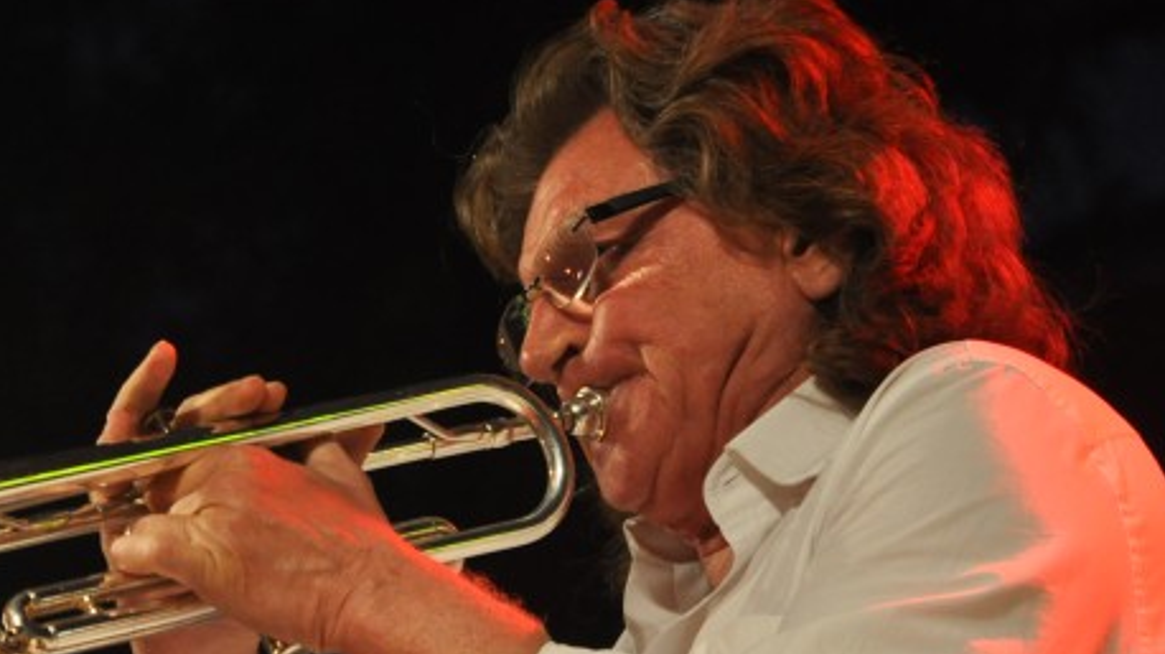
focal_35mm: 360
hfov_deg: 6.0
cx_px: 689
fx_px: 11119
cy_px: 705
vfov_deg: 3.4
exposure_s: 1/30
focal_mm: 105
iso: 1000
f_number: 5.6
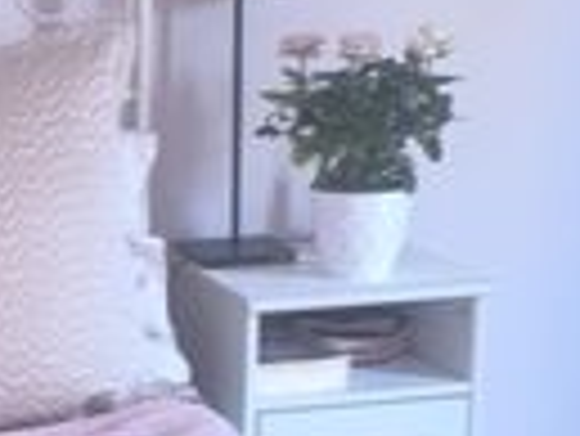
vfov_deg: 12.6
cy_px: 584
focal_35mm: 114
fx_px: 1912
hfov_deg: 16.0
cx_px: -265
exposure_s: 1/25
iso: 1000
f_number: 1.65
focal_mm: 6.14
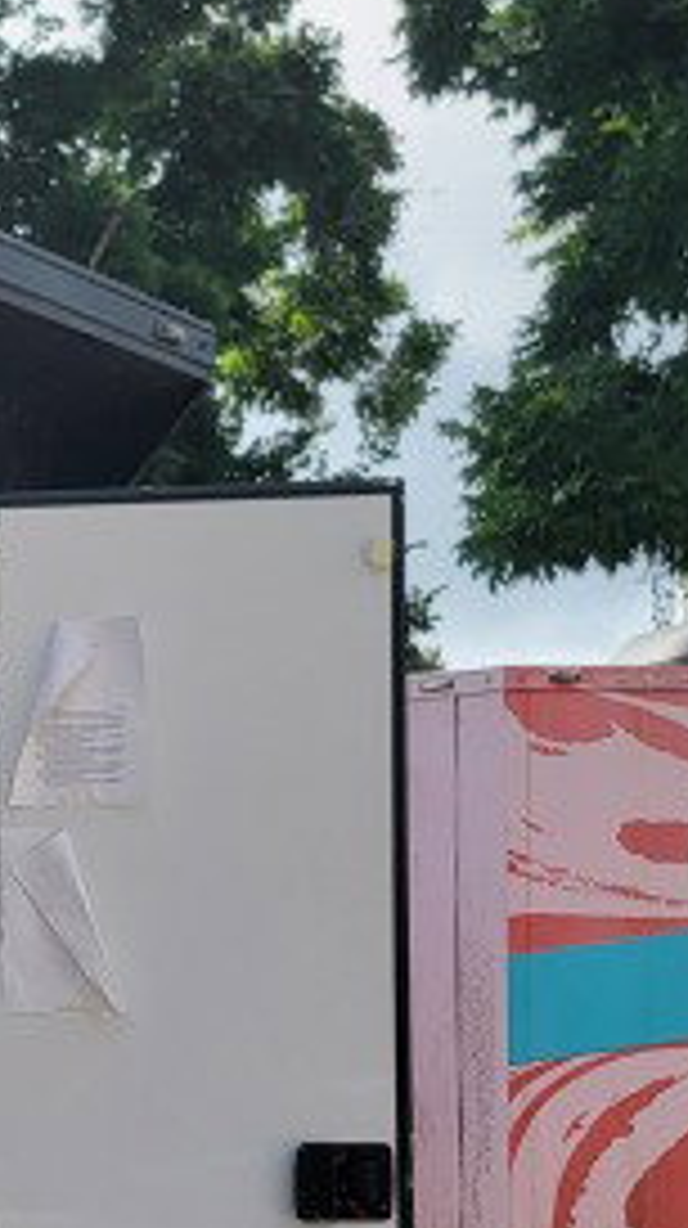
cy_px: 1073
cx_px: -508
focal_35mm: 78
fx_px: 2537
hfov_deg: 13.9
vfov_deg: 26.4
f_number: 1.8
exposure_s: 1/604
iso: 16
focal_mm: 6.7
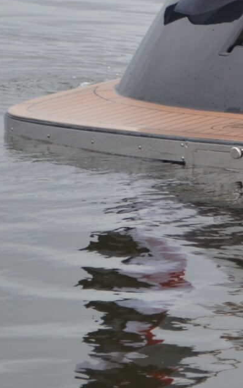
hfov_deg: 4.6
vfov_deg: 7.5
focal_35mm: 278
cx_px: 646
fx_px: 2944
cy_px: -79
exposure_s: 1/125
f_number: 5.6
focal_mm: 45
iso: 180
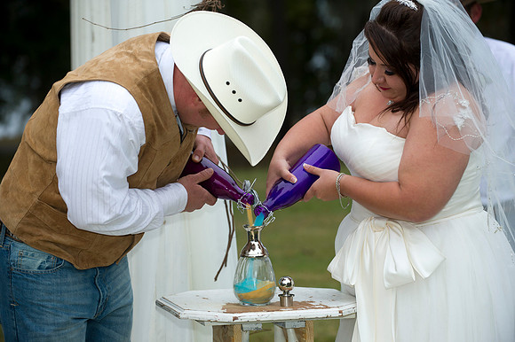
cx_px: 258
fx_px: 1930
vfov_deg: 10.1
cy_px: 171
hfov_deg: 15.2
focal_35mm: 135
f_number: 3.5
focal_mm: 135
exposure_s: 1/160
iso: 800
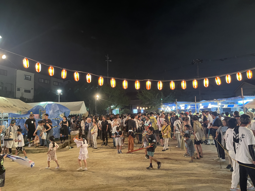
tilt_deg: +6.1
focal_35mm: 25
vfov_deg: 54.9
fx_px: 184
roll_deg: +1.0
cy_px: 96
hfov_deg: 69.4
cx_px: 128
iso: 500
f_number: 1.6
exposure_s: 1/30
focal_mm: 5.1
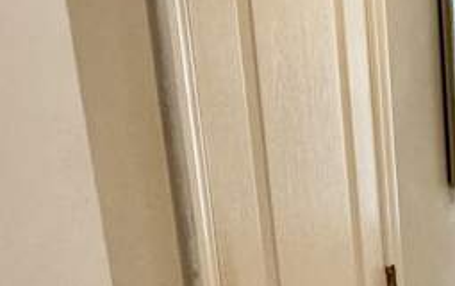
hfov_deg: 25.8
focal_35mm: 62
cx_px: 657
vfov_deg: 20.7
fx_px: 770
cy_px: 245
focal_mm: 2.22
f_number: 2.2
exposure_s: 1/120
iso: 160
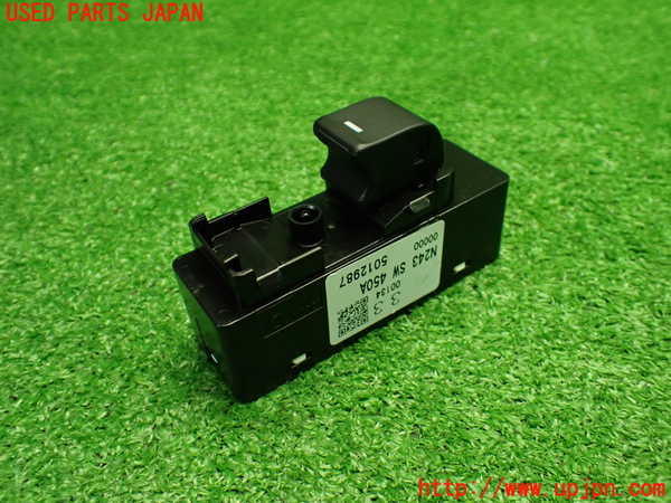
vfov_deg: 46.8
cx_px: 336
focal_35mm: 30
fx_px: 582
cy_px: 252
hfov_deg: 60.0
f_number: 2.3
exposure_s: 1/125
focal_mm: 5.4
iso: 800
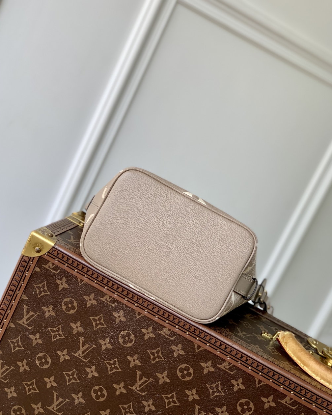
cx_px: 163
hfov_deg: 26.2
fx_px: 712
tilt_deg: -12.7
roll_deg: -26.5
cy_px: 227
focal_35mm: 58
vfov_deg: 32.5
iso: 25
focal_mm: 6
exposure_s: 1/122
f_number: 2.4
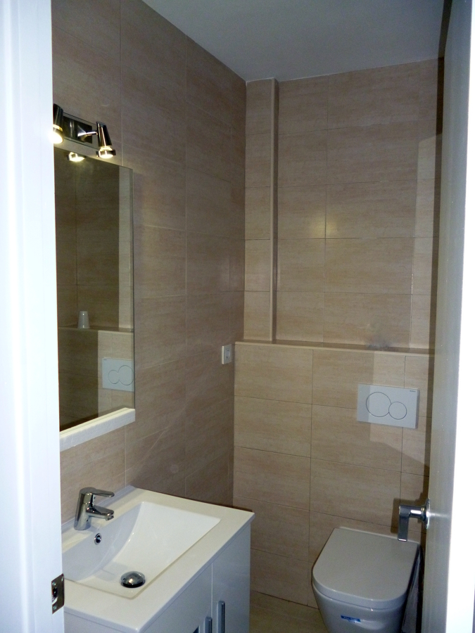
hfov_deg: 49.7
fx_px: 512
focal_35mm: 28
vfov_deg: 63.4
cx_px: 238
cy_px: 316
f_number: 3.1
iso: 250
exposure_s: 1/60
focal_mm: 5
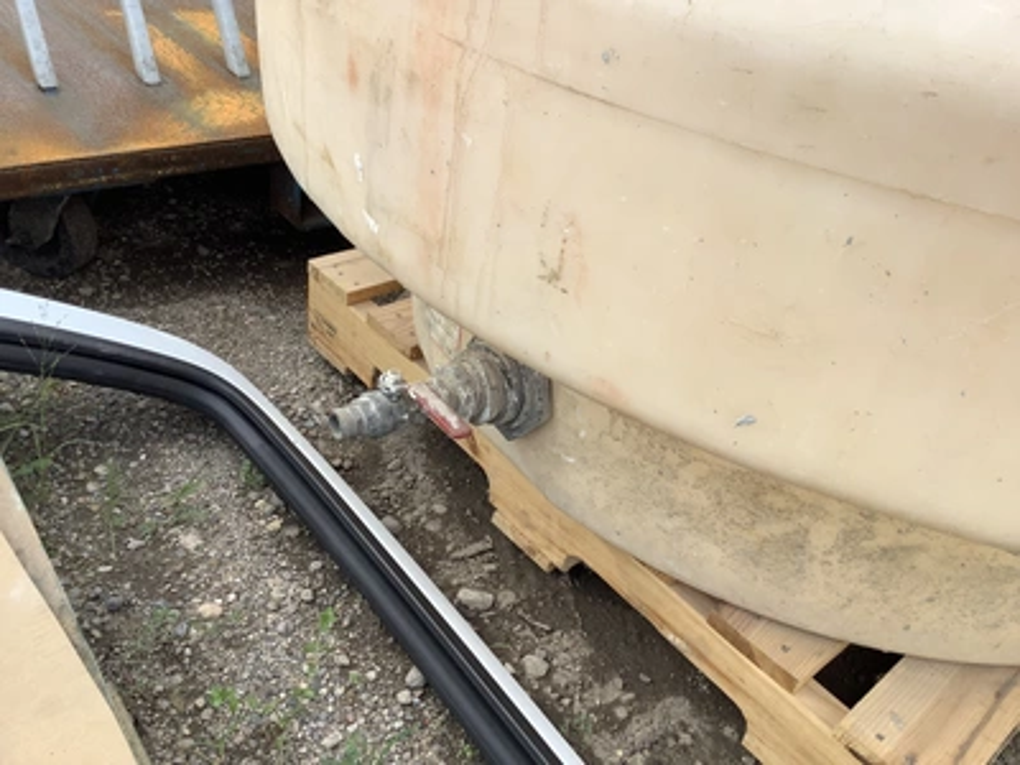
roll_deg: -9.2
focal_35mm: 31
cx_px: 510
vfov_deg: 45.4
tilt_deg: -33.2
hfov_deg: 58.4
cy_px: 382
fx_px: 913
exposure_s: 1/438
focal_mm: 3.3
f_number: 2.4
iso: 25
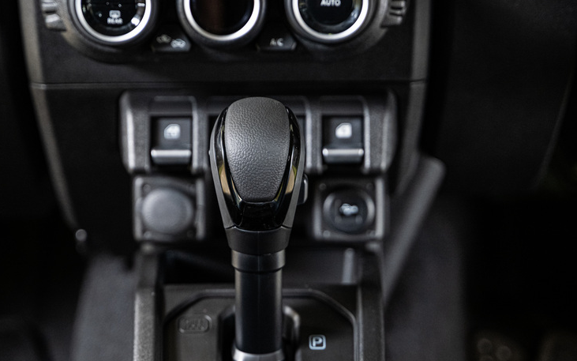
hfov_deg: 21.4
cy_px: 188
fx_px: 1525
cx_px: 256
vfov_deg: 13.5
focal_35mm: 97
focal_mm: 68
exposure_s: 1/125
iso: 1600
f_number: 2.8
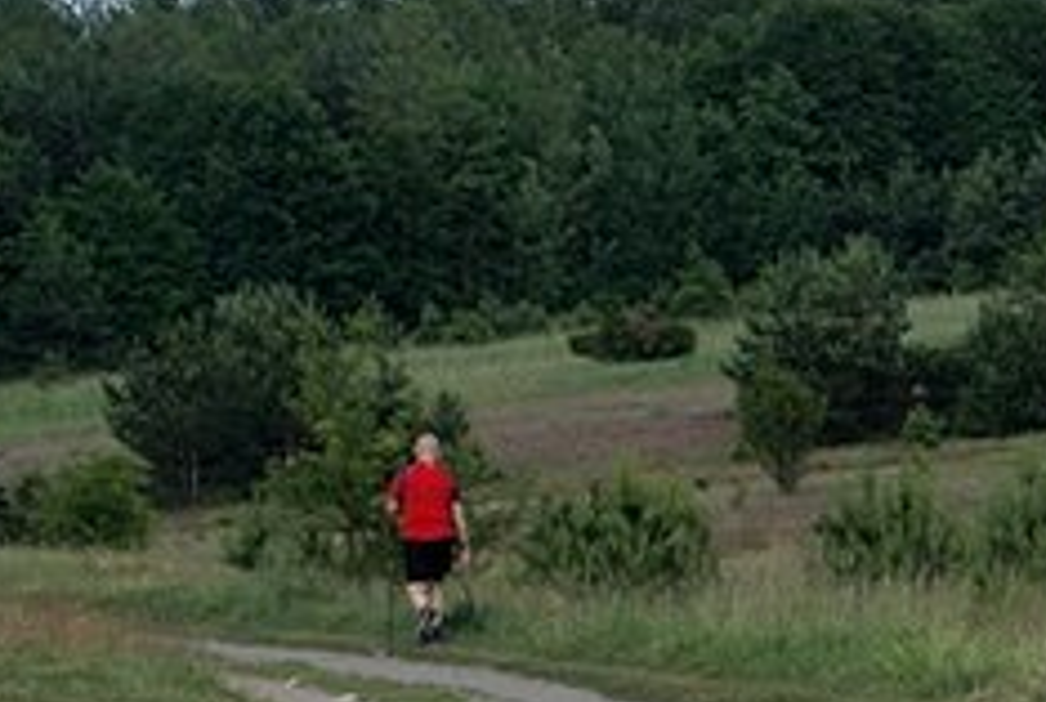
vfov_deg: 4.4
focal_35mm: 317
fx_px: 9226
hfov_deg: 6.3
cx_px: 1909
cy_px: 107
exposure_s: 1/125
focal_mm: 55
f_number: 9
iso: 100
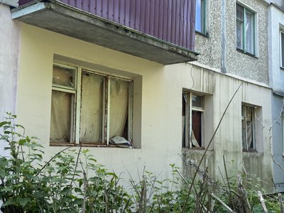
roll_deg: -0.7
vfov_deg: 30.3
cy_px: 106
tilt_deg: +7.2
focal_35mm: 48
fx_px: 394
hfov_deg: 39.7
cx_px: 142
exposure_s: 1/503
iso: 64
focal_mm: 6.76
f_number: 1.78
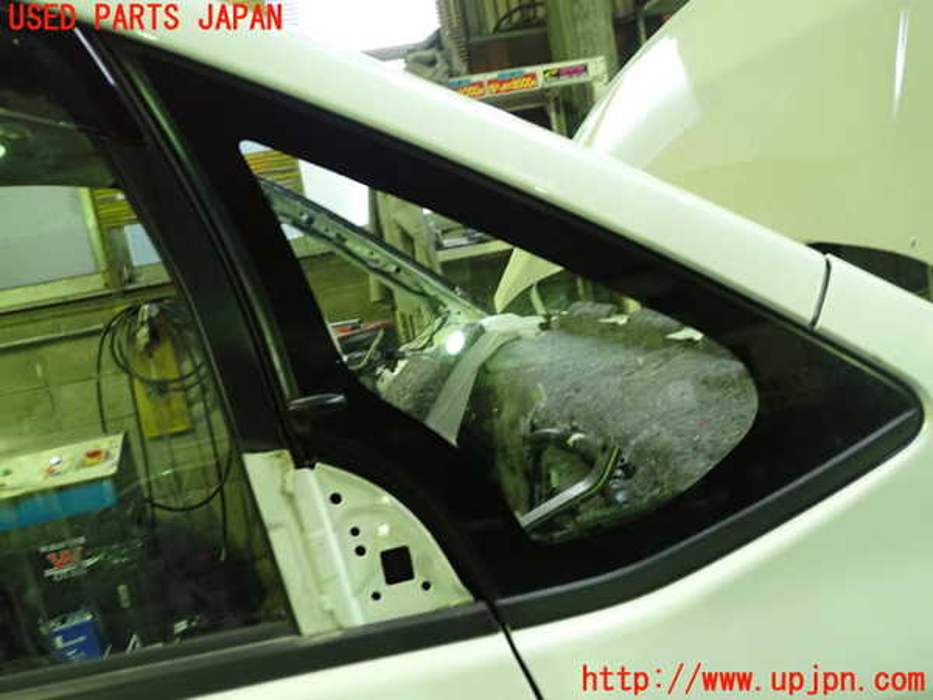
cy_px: 350
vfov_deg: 46.8
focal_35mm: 30
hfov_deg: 60.0
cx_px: 466
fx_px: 809
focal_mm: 5.4
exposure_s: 1/30
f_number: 2.3
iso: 800
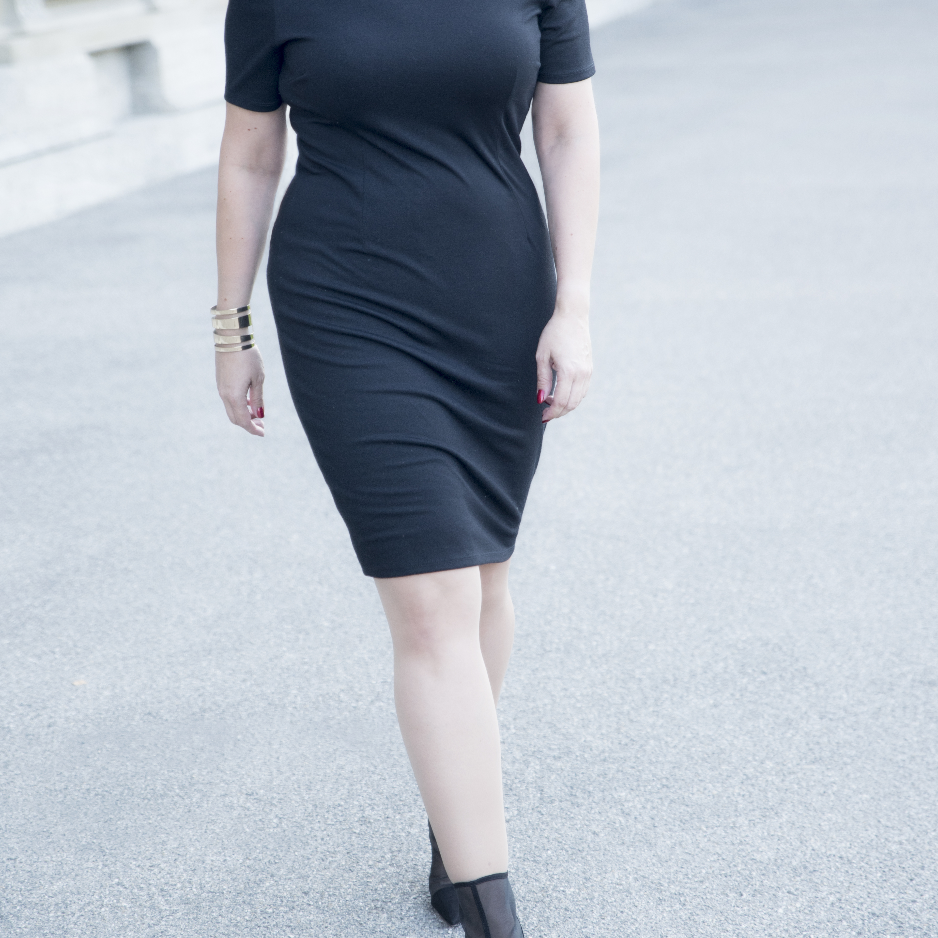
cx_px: 452
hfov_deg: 17.9
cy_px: 382
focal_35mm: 97
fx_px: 2974
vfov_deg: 17.9
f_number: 2.8
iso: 200
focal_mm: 70
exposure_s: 1/320
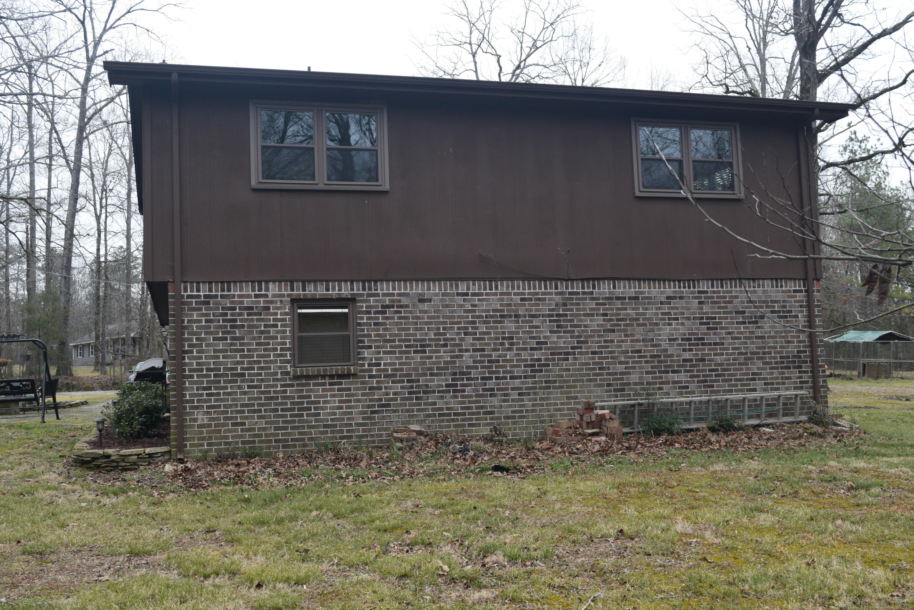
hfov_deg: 53.1
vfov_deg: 36.9
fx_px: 914
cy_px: 305
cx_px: 457
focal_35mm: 36
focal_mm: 24
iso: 400
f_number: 7.1
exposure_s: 1/200
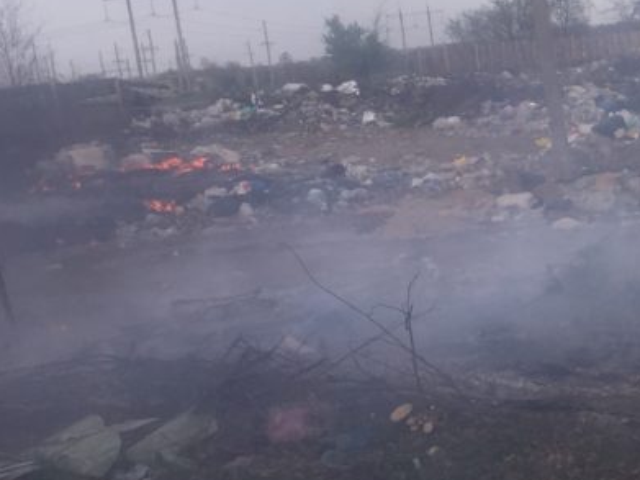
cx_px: 753
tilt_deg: -7.7
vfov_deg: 19.4
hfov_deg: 23.6
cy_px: 190
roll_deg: +5.6
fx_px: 1405
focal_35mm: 76
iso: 32
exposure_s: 1/682
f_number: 2.2
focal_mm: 4.15
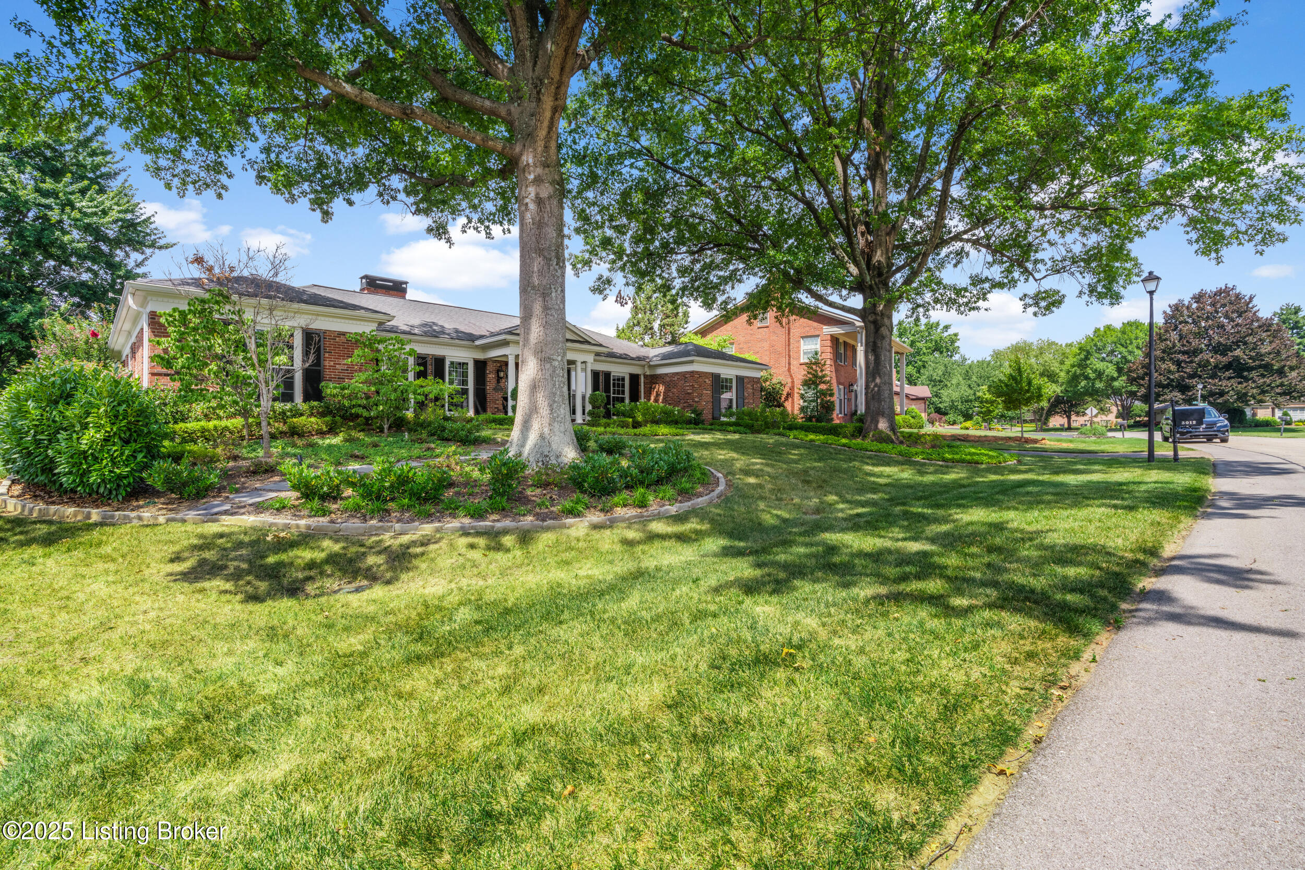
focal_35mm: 16
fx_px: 580
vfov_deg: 73.8
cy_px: 435
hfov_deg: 96.7
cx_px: 652
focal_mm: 16
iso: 400
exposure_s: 1/400
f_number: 11
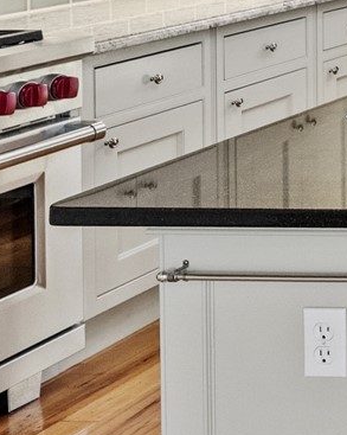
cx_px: 1070
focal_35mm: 89
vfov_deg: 19.6
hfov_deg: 10.8
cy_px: -154
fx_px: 1144
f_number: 4
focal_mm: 16
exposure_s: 1/30
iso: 800
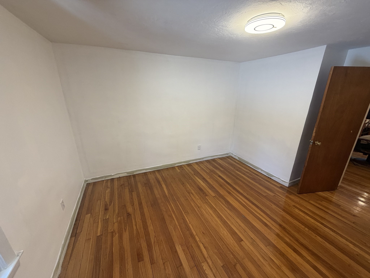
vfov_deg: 85.7
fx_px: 150
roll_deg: +1.1
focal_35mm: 14
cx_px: 185
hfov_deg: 102.1
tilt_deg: -16.9
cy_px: 139
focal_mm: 2.22
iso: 200
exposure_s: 1/60
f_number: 2.2
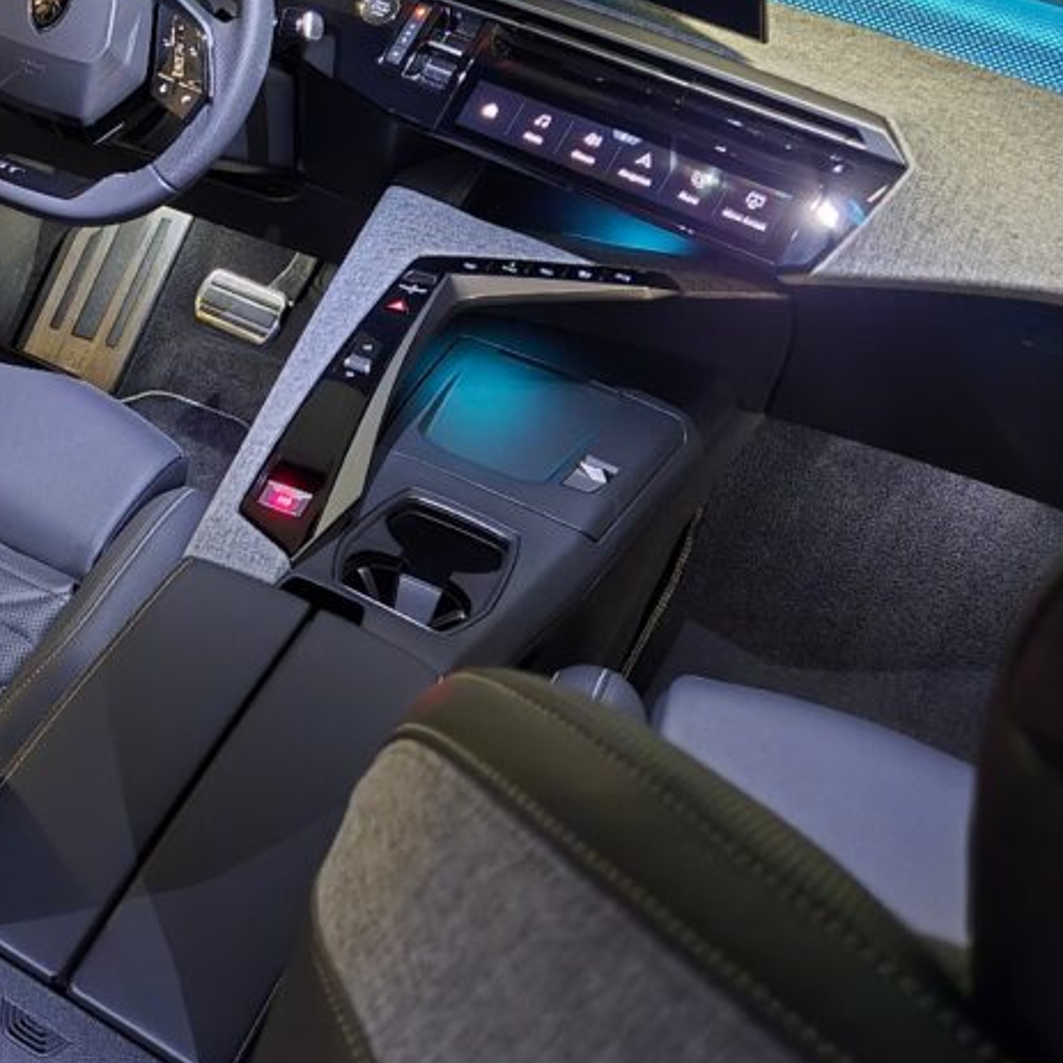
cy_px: 262
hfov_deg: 33.0
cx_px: -99
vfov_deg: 36.6
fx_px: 1563
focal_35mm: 45
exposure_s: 1/24
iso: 2000
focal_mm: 5.4
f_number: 1.8
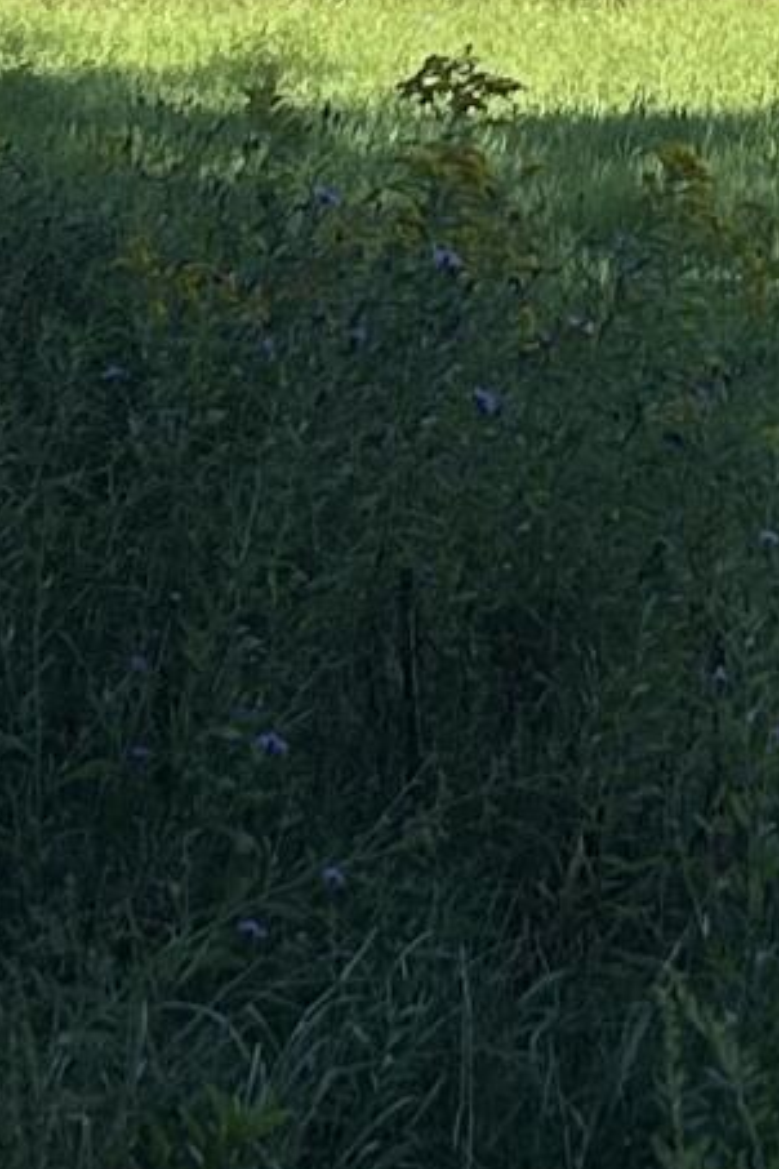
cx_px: 838
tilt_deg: +2.3
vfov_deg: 10.8
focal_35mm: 179
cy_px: -885
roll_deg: +0.7
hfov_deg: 7.6
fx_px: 5810
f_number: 1.5
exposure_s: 1/3356
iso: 50
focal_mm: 5.7
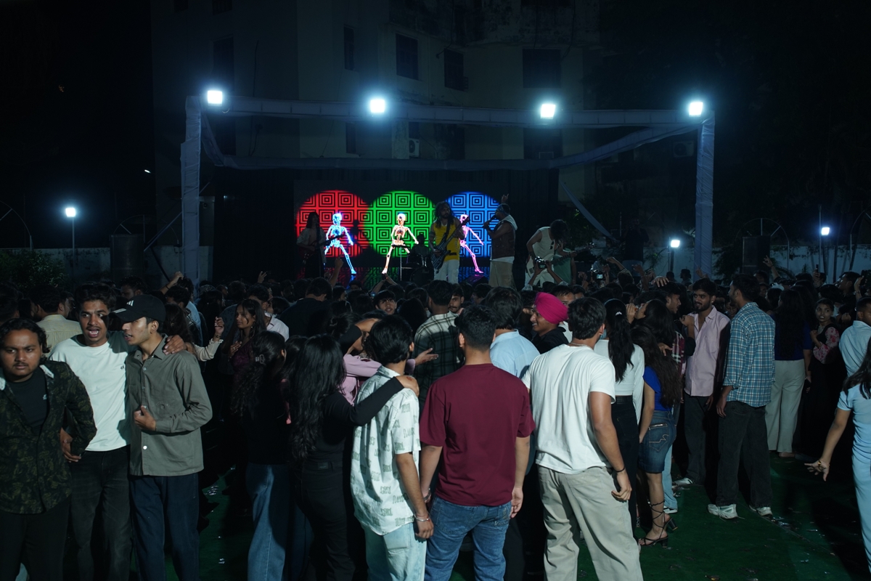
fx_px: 847
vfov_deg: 37.9
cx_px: 436
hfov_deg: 54.4
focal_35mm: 35
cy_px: 290
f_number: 5
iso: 1000
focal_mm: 35
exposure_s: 1/160
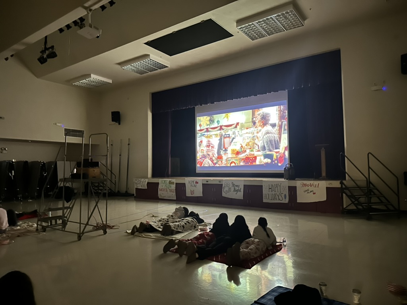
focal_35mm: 24
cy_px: 152
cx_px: 204
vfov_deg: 56.8
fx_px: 282
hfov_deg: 71.6
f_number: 1.78
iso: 5000
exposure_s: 1/15
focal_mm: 6.86
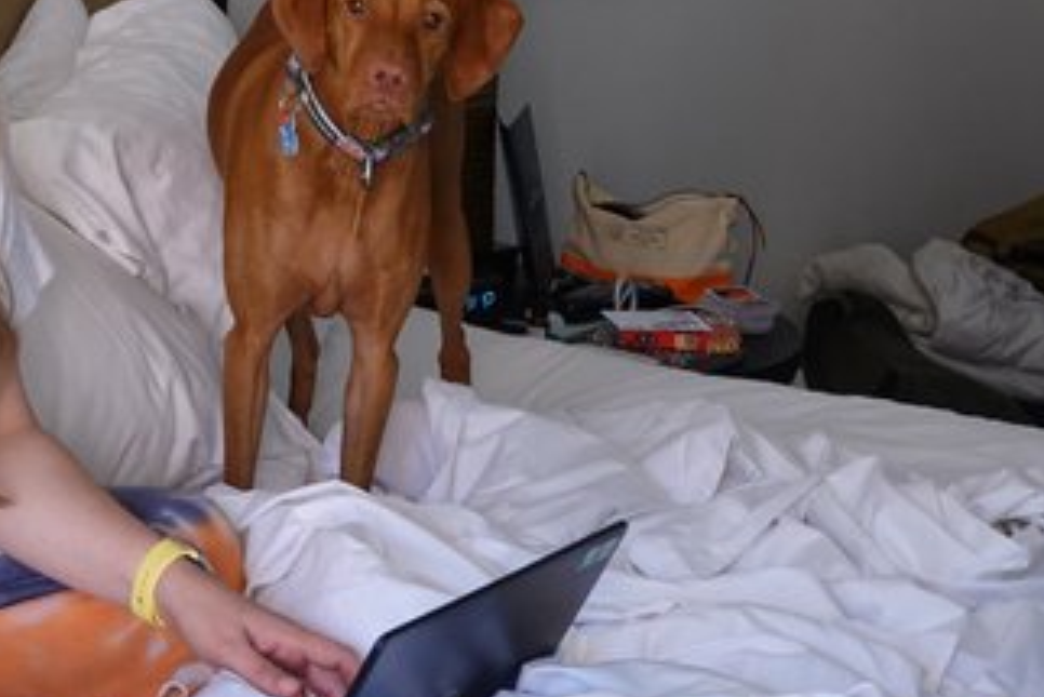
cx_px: 146
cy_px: 243
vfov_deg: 10.0
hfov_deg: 14.8
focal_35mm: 137
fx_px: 3975
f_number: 4
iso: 800
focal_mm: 25.34
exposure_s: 1/30
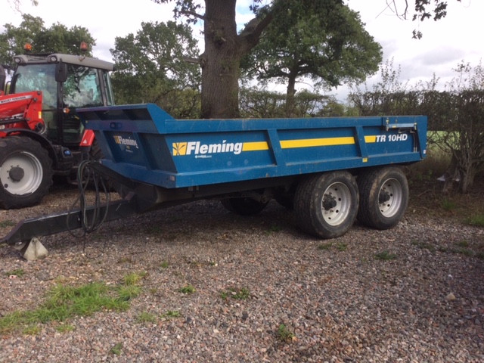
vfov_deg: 45.4
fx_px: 433
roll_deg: -3.4
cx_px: 242
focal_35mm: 31
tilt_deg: -11.9
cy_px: 182
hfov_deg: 58.4
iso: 25
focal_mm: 3.3
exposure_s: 1/377
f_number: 2.4
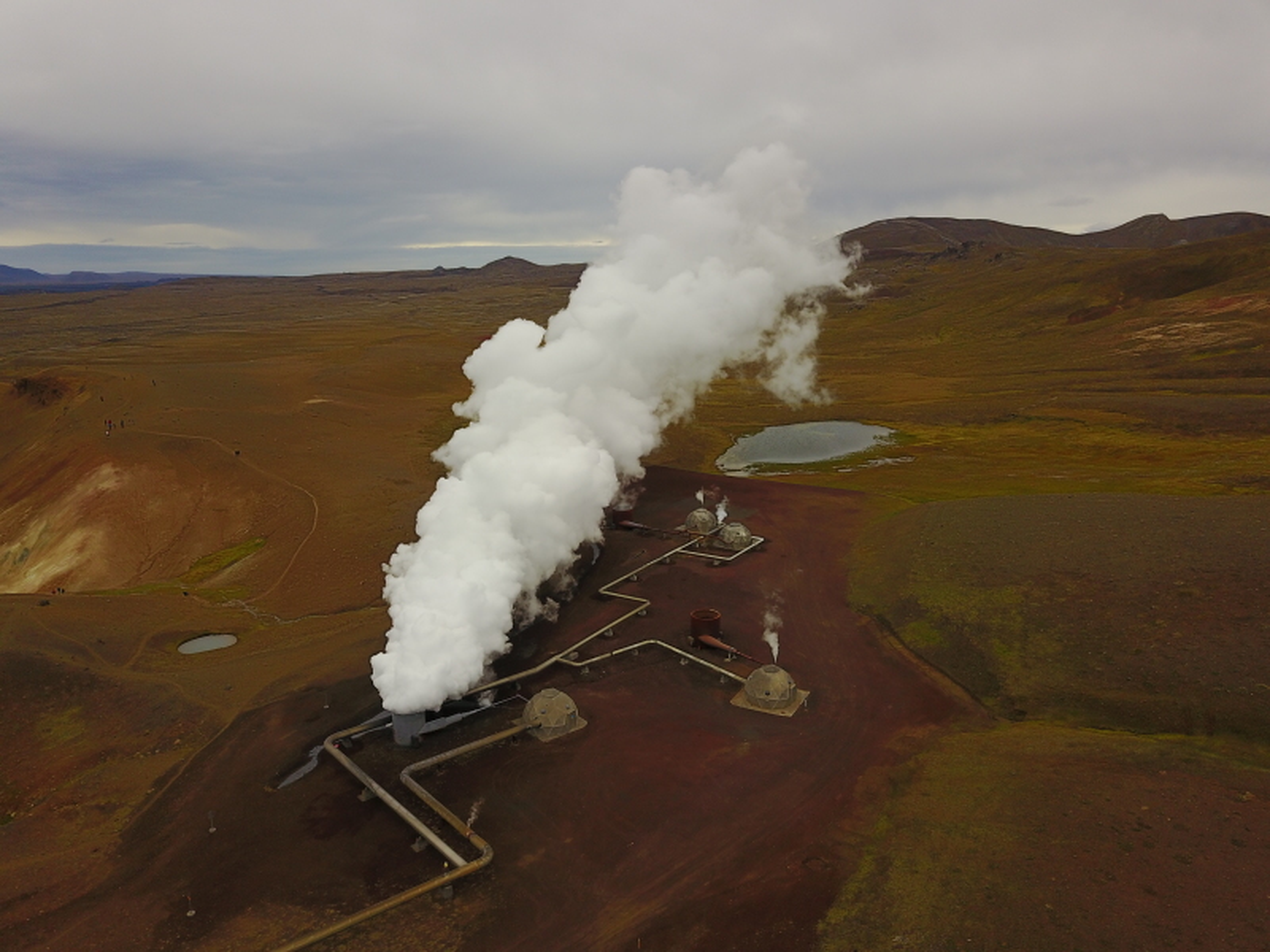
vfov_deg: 53.1
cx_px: 635
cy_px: 476
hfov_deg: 67.3
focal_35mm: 26
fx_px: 954
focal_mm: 4.73
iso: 102
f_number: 2.2
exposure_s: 1/50
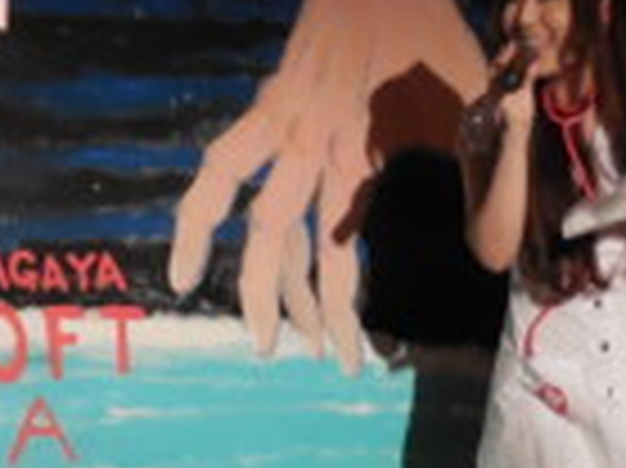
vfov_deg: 14.6
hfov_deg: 19.1
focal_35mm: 99
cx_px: -59
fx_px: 1789
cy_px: -14
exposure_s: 1/10
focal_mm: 5
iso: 400
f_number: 3.5
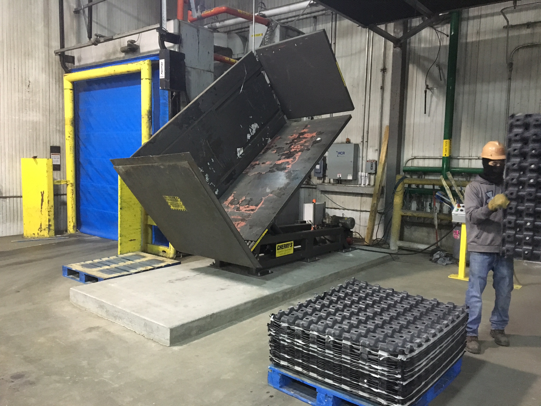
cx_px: 270
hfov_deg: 61.7
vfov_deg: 48.2
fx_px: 453
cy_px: 203
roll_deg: -1.4
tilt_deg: -5.8
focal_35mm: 29
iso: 250
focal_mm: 4.15
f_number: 2.2
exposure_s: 1/15
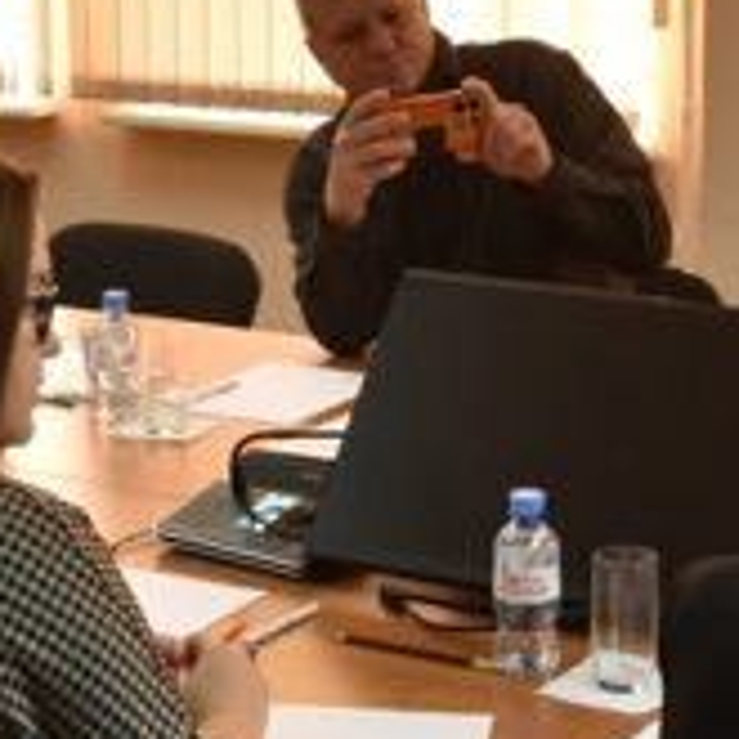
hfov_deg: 16.7
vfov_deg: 16.7
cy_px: 269
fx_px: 2512
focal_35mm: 104
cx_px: 242
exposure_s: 1/80
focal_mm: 18
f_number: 6.3
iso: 640
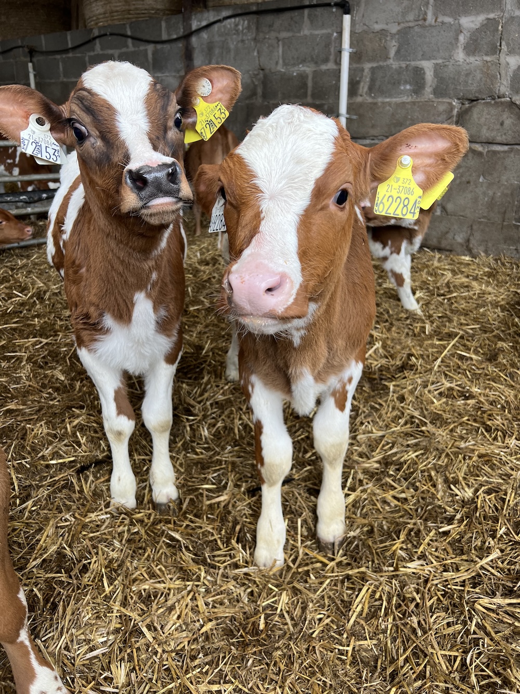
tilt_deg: -23.0
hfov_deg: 53.1
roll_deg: -0.5
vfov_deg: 67.3
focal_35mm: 26
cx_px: 260
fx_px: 521
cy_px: 347
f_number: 1.5
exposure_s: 1/130
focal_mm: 5.7
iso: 40
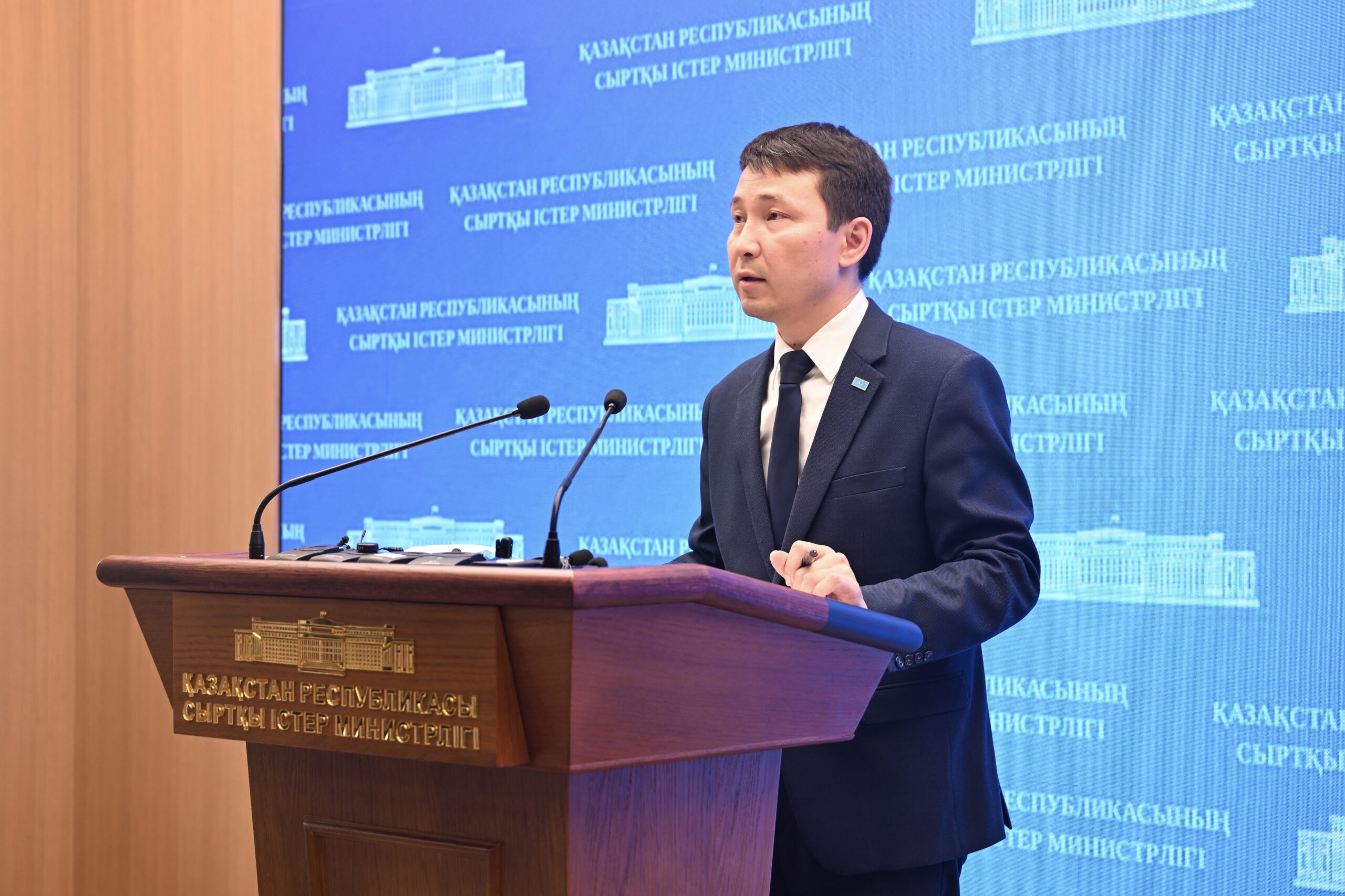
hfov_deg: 34.5
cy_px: 448
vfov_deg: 23.4
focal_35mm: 58
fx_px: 2167
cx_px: 672
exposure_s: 1/50
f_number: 4
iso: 320
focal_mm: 58
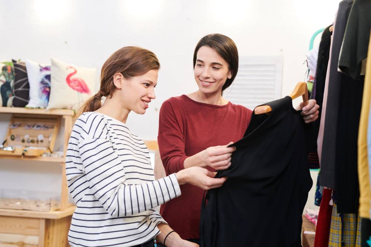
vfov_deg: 27.0
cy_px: 124
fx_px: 515
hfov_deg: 39.6
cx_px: 186
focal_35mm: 50
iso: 800
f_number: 3.5
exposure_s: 1/125
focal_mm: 50
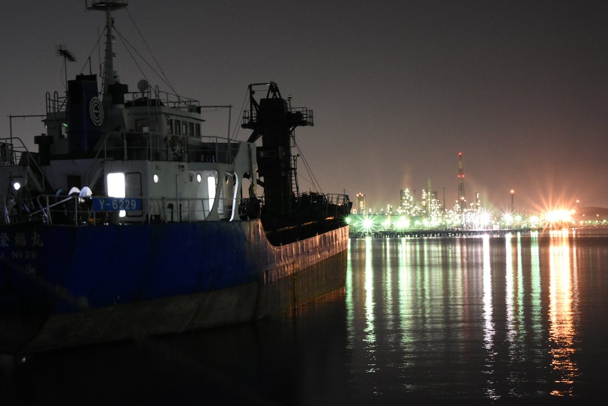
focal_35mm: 45
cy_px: 203
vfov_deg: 29.9
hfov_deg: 43.6
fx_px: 760
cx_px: 304
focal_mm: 30
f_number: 22
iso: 2500
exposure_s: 15
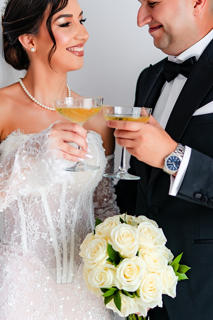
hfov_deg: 16.4
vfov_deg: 24.4
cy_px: 128
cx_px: 126
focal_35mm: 83
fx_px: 737
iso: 250
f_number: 1.4
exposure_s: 1/250
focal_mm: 50
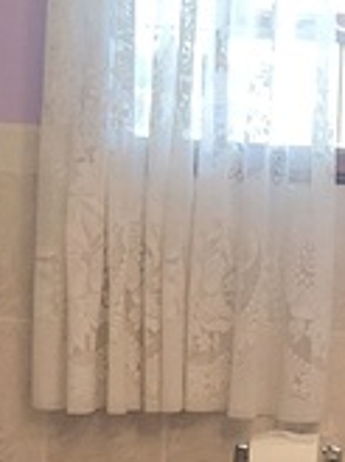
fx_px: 2014
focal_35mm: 151
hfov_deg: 9.5
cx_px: 513
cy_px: 504
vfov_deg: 12.9
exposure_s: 1/60.2
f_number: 1.8
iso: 64
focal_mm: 5.4
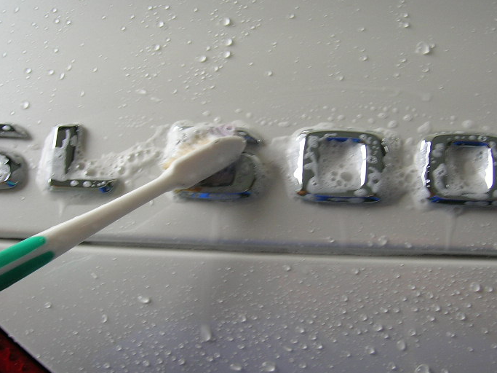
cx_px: 265
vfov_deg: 28.5
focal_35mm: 51
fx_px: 732
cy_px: 208
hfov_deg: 37.5
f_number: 2.9
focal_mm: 5.7
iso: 50
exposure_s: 1/83.2
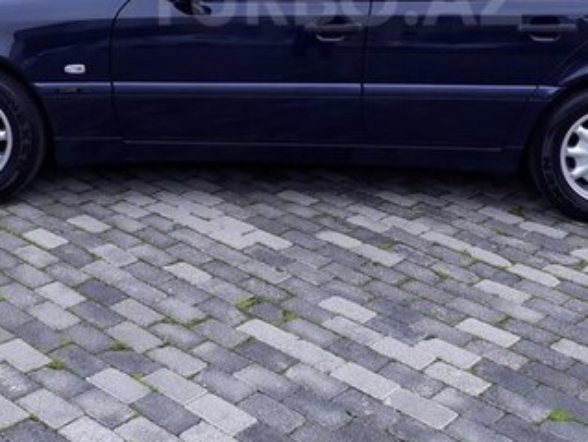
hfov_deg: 34.3
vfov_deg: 24.9
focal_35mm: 56
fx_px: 952
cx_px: 333
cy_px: -3
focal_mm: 3.6
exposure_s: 1/265
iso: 40
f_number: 1.9
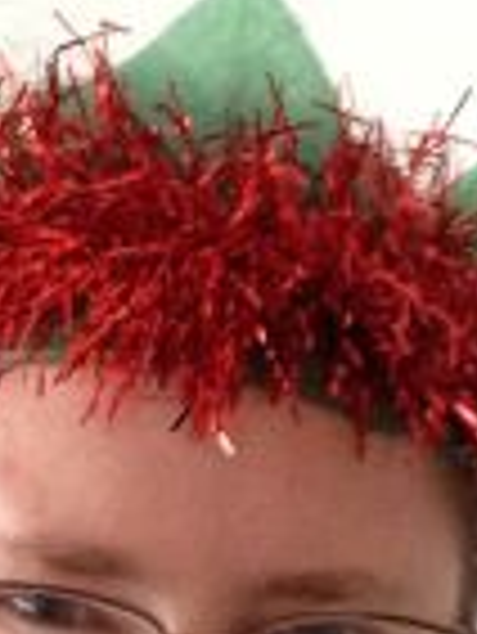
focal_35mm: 99
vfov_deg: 18.6
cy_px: 791
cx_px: 220
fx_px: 1816
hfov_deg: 15.0
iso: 250
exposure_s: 1/17
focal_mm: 2.18
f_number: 2.4
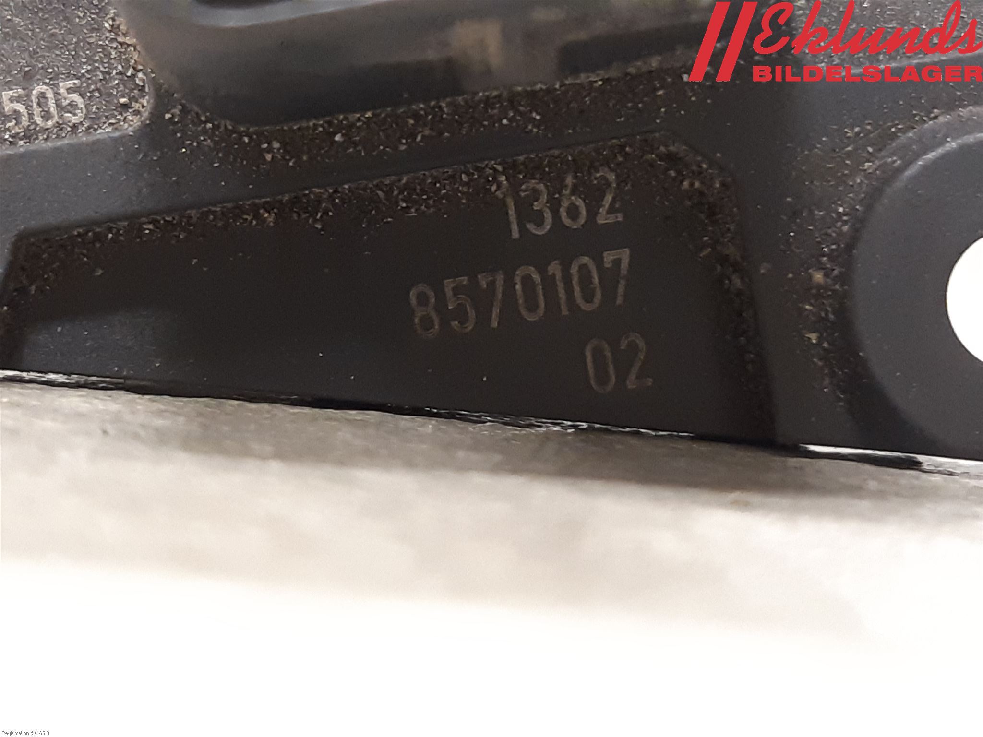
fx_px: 738
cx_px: 492
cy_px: 368
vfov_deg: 53.1
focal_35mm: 26
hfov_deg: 67.3
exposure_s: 1/25
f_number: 1.7
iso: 250
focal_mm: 3.93
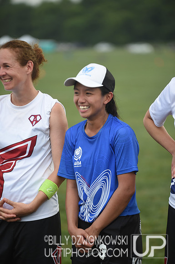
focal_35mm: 200
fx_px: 1463
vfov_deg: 10.3
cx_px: 88
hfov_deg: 6.8
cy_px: 132
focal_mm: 200
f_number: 2.8
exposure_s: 1/500
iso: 200
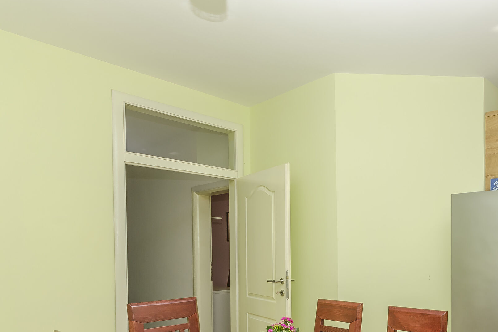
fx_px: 360
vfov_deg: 46.8
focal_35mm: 26
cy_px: 268
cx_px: 406
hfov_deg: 62.8
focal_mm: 10
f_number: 9
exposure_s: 1/200
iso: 100
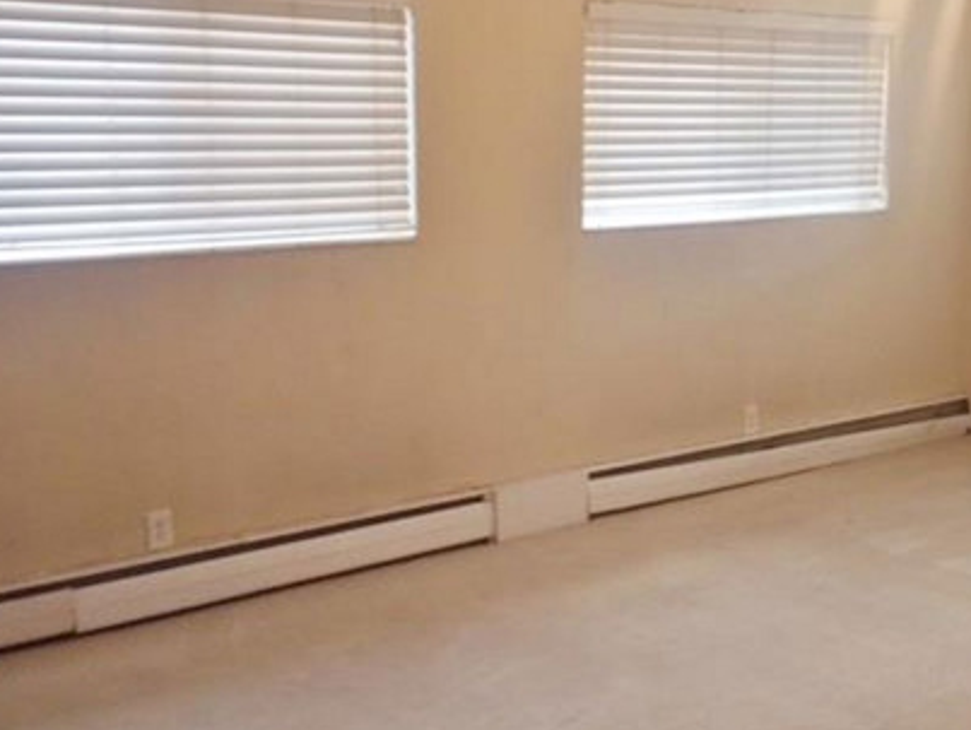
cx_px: 542
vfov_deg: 31.5
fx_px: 1291
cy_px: 320
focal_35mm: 46
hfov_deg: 41.1
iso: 40
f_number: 2.2
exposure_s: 1/40
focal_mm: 4.15
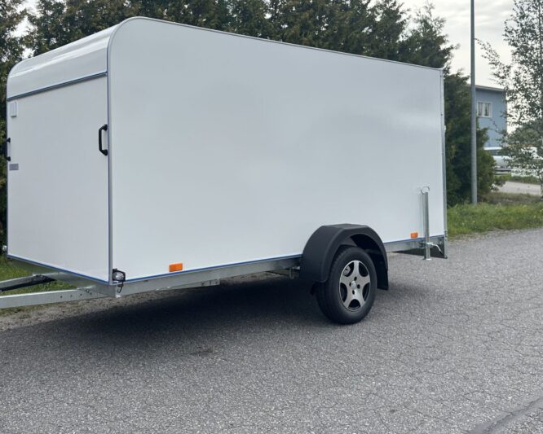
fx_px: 579
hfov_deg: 49.6
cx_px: 195
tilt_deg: +0.2
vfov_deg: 40.8
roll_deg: -0.3
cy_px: 156
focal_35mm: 36
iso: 80
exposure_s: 1/1321
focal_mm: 6.86
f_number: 1.78
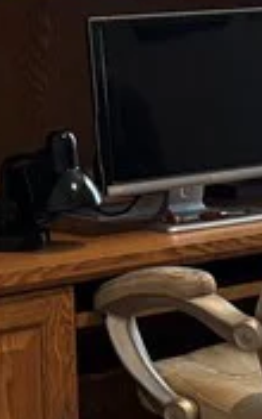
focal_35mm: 160
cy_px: 126
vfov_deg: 13.1
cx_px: 634
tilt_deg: -8.1
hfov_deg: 7.6
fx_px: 1828
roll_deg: +0.3
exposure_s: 1/60
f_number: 1.6
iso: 200
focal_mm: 5.96
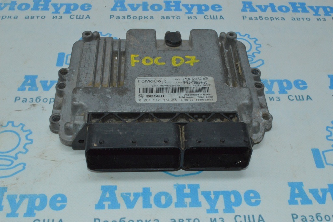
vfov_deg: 28.0
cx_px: 166
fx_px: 444
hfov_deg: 41.1
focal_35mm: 48
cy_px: 111
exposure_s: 1/30
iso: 3200
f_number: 29
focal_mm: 32
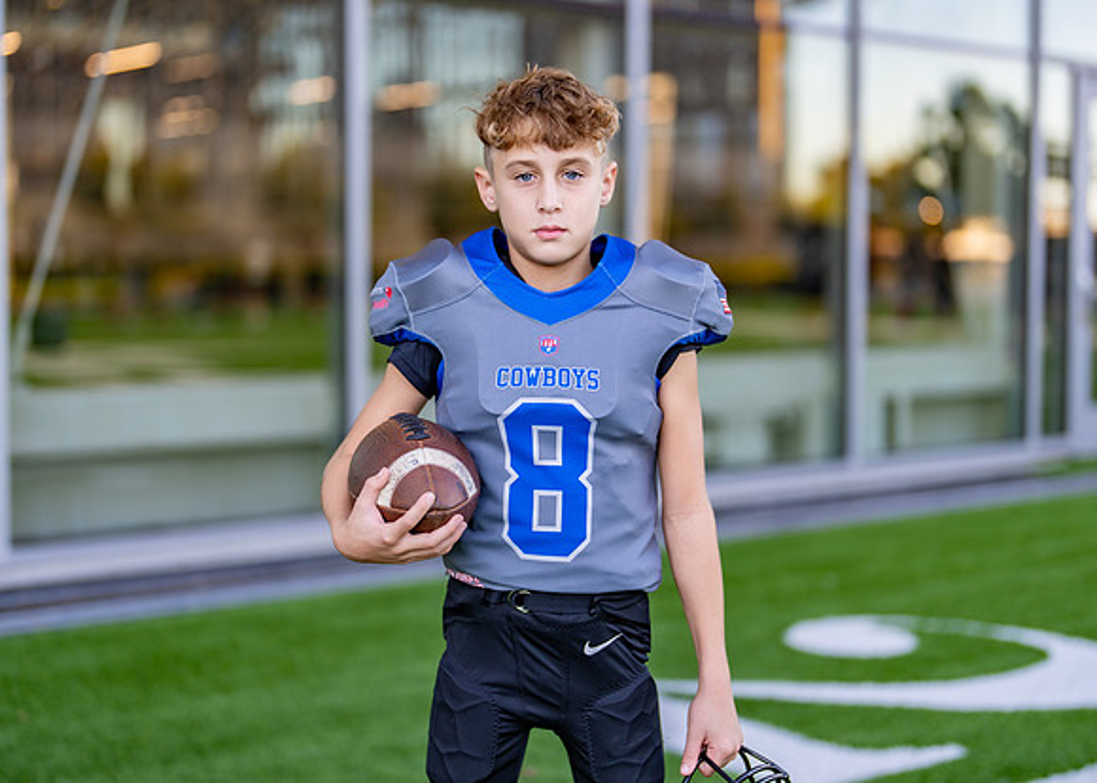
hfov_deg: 34.2
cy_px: 362
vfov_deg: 24.8
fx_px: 1783
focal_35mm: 57
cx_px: 553
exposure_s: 1/400
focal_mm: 50
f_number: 1.2
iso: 100
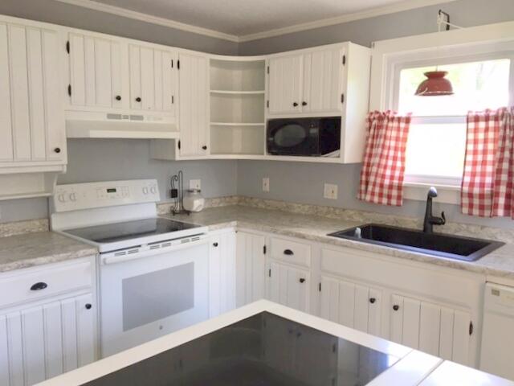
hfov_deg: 61.7
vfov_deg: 48.2
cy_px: 193
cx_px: 257
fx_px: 431
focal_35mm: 29
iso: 50
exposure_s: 1/30
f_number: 2.2
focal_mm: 4.15
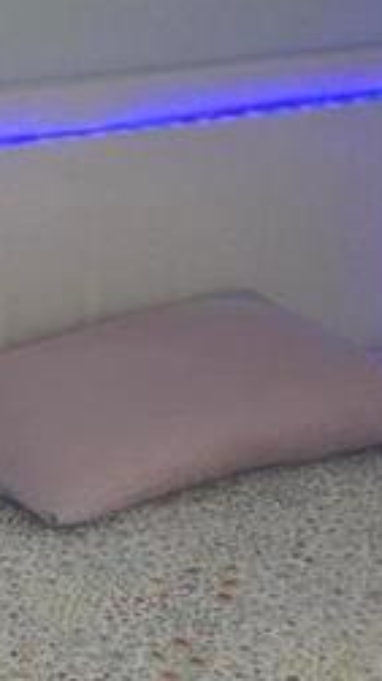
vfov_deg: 17.8
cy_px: 271
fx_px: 2163
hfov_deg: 10.0
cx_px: -62
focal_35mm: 120
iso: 400
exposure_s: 1/120
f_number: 1.7
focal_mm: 6.3
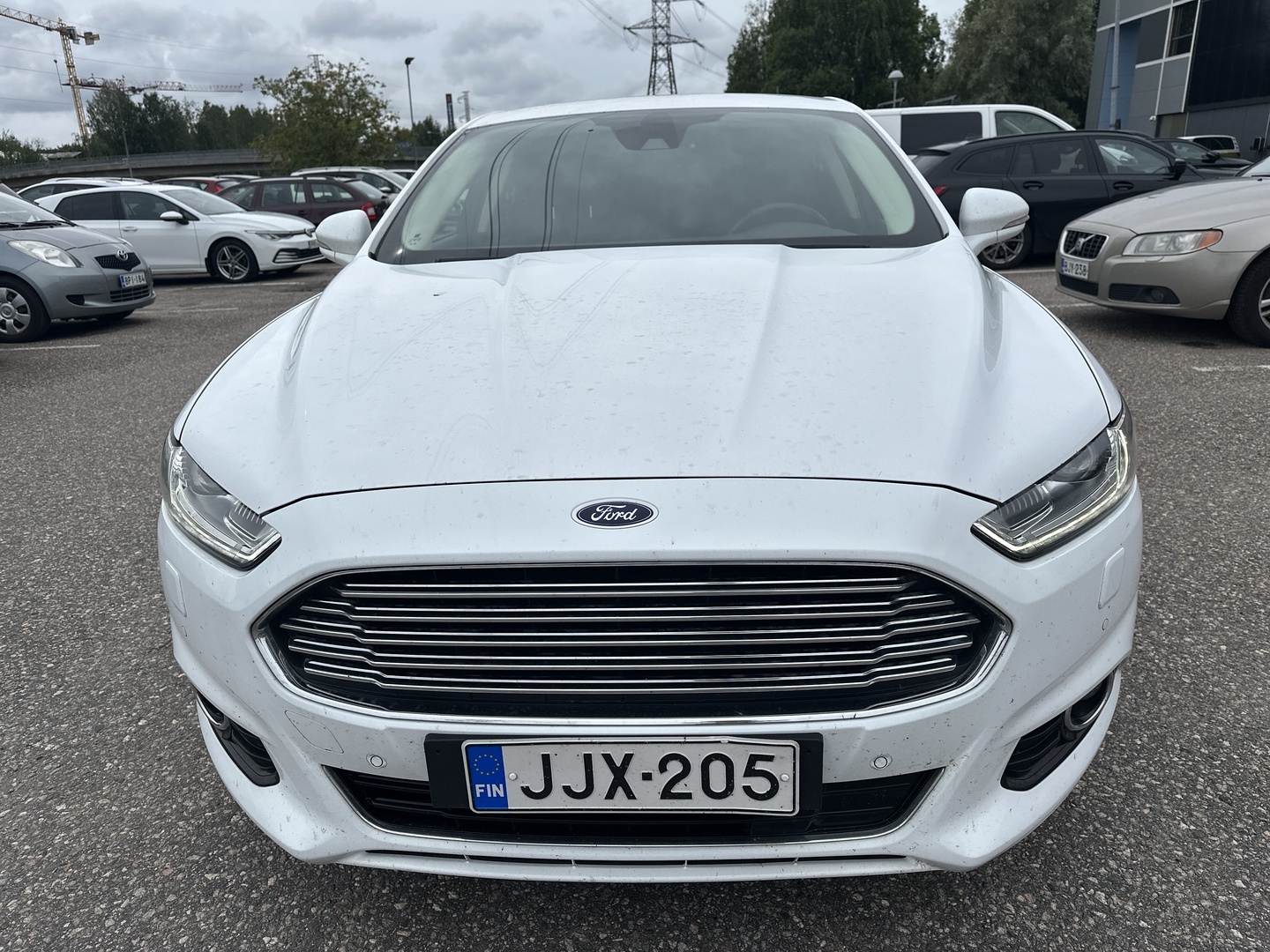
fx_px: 881
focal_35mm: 24
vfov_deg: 56.8
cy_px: 476
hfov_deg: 71.6
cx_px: 635
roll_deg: +3.3
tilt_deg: -17.9
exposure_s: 1/4762
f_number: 1.78
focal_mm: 6.86
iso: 80
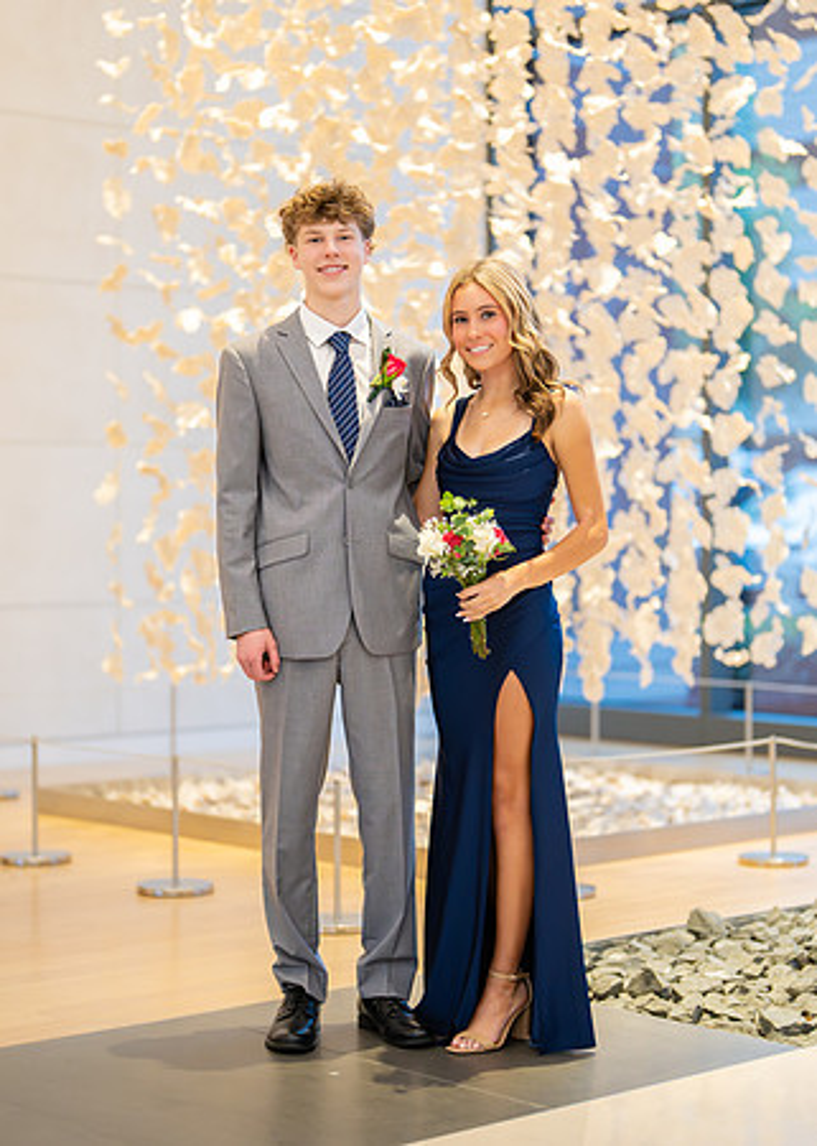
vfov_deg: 26.2
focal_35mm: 76
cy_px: 586
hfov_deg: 18.8
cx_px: 414
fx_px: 2464
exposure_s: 1/640
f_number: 1.2
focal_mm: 50
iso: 1000
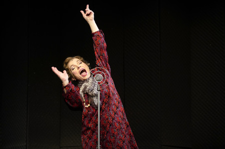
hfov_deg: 14.5
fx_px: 887
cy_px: 74
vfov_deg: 9.6
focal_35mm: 142
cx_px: 112
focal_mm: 142
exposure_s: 1/250
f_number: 5.6
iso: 1600
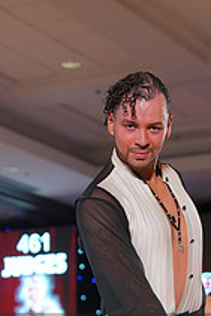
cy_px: 364
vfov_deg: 14.3
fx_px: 1229
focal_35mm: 140
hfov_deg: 9.8
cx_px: 76
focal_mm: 51
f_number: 2.8
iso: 1000
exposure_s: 1/400
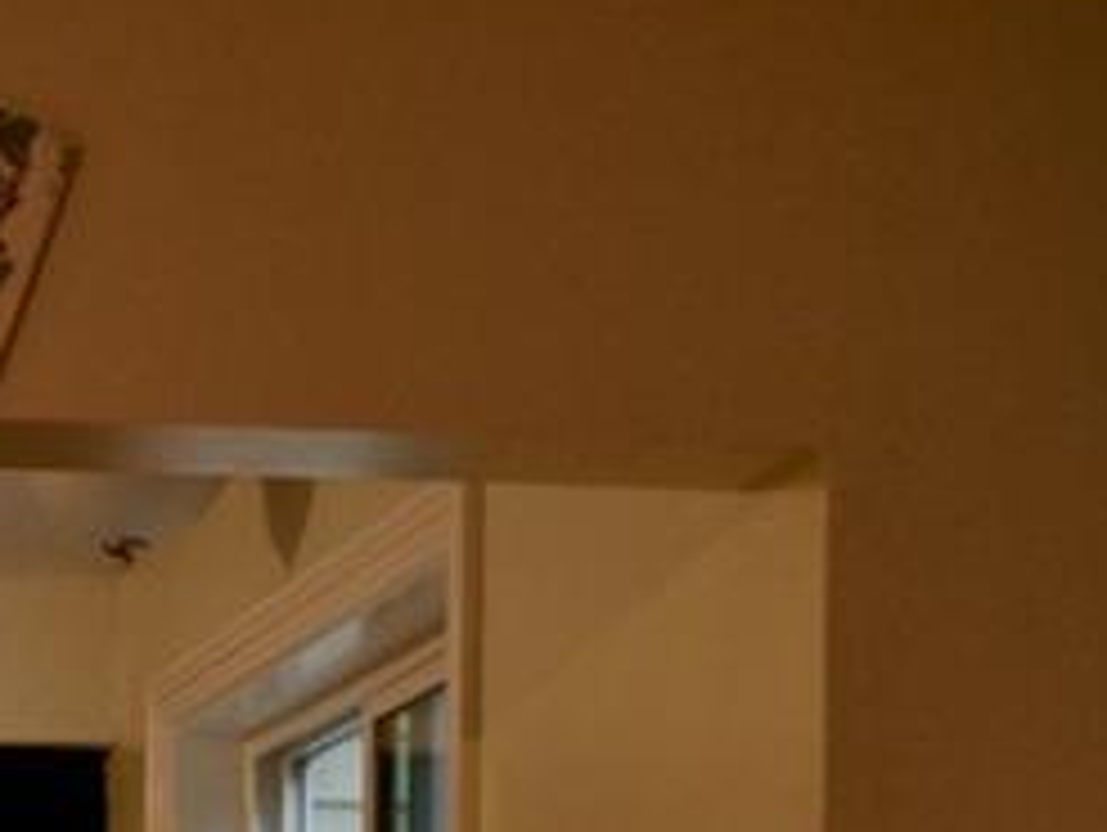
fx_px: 3457
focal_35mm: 108
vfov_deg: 12.8
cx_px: -450
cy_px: 1340
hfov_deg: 16.8
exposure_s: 1/40
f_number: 4
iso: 400
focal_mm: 18
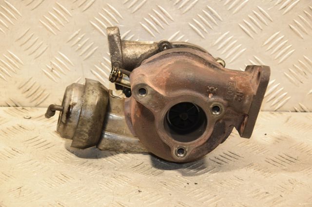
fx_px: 909
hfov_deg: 19.5
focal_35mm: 105
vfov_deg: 13.0
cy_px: 104
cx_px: 156
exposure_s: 1/80
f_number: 6.3
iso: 800
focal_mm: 70
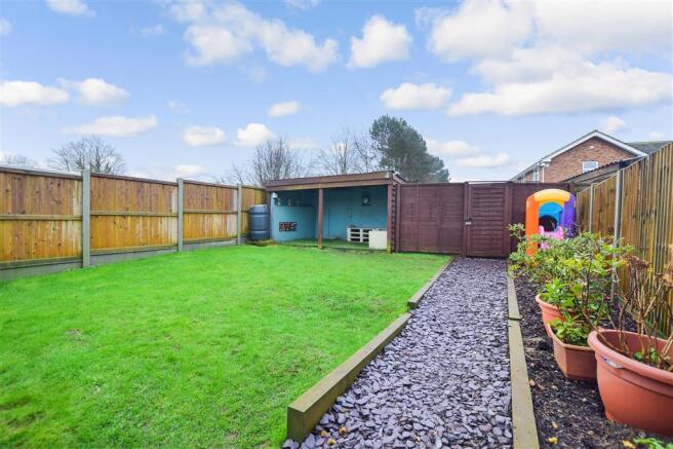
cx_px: 336
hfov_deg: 100.4
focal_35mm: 15
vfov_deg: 77.3
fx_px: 280
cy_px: 224
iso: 400
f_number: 6.3
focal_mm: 10
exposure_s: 1/160
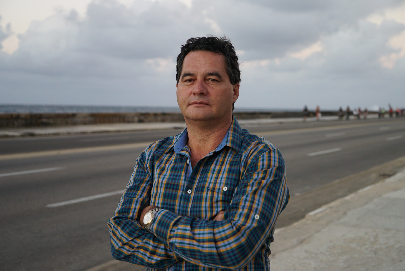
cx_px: 202
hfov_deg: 41.1
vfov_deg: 28.1
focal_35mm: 48
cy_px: 136
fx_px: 540
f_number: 4
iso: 250
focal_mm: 48
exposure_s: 1/60
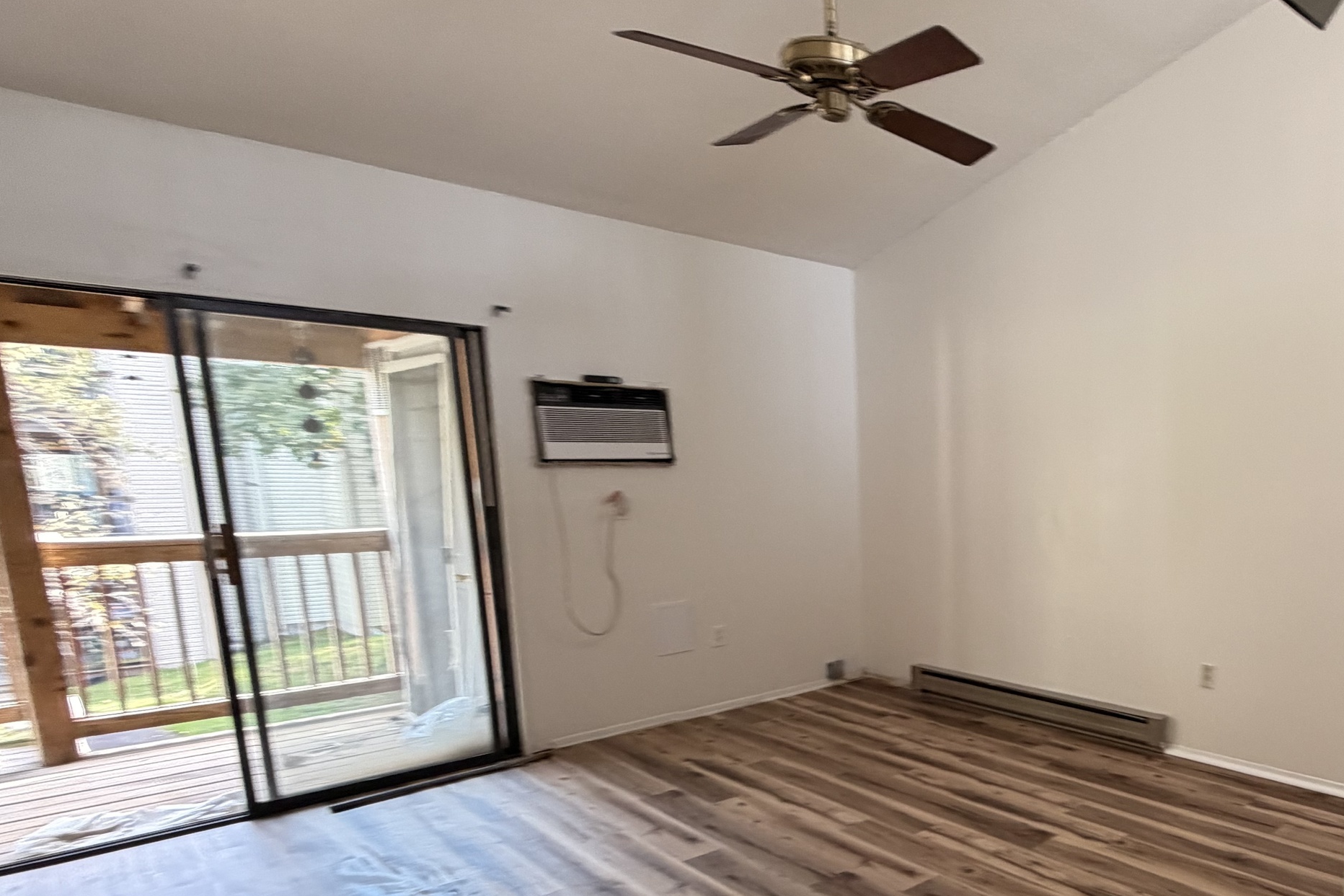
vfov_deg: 51.9
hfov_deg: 66.6
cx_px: 1084
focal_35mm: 24
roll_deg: -2.4
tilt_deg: -5.5
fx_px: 896
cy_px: 616
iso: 200
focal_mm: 2.22
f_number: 2.2
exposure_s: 1/60
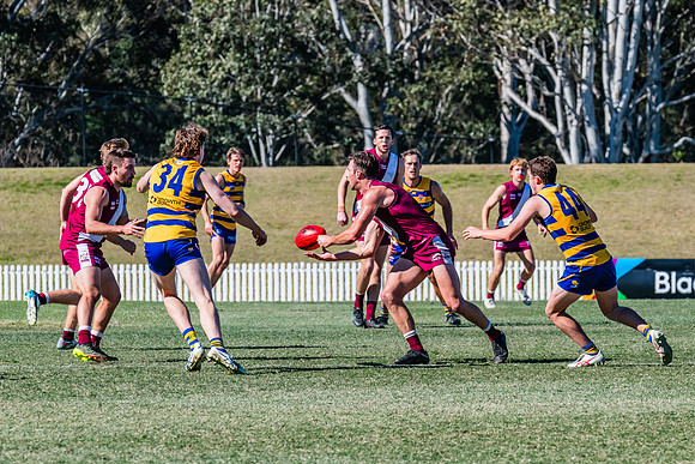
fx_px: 6908
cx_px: 361
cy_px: 236
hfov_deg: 5.8
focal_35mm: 358
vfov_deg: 3.8
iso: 800
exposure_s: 1/1600
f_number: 10
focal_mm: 290
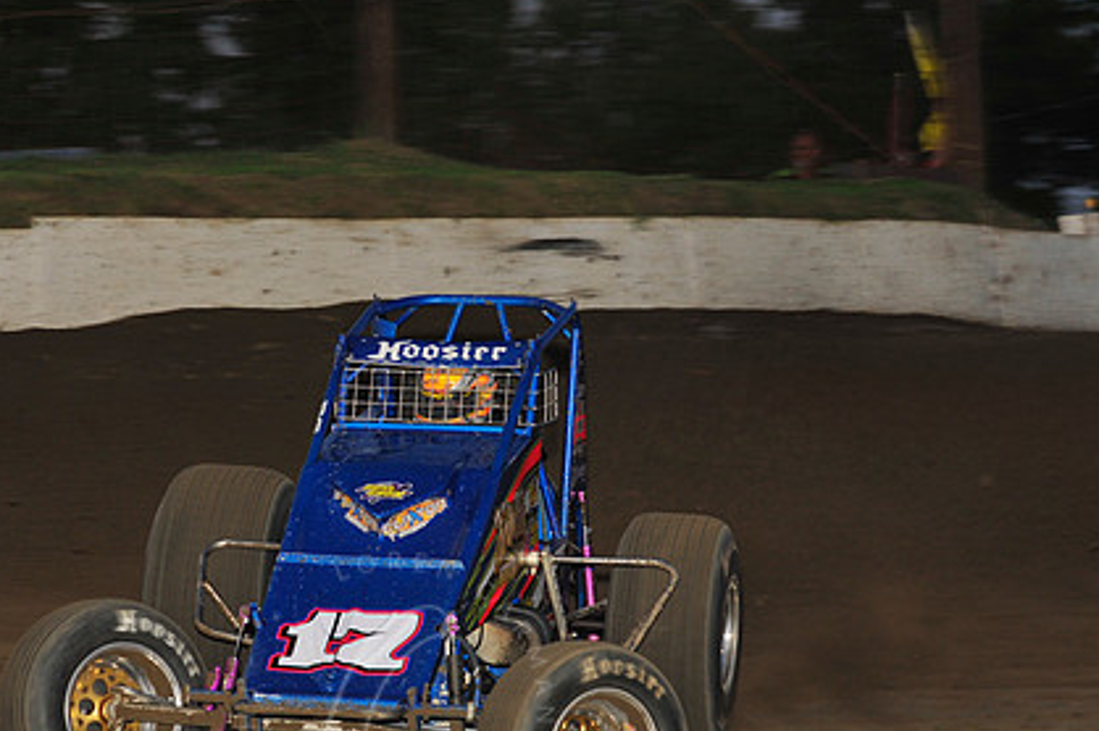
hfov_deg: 10.2
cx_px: 394
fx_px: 6131
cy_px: 468
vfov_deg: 6.8
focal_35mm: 201
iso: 800
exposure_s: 1/320
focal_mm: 145
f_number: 7.1
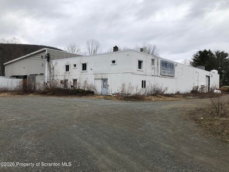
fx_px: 185
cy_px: 86
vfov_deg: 49.7
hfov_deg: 63.4
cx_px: 114
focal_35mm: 28
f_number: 1.8
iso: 20
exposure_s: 1/564
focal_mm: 4
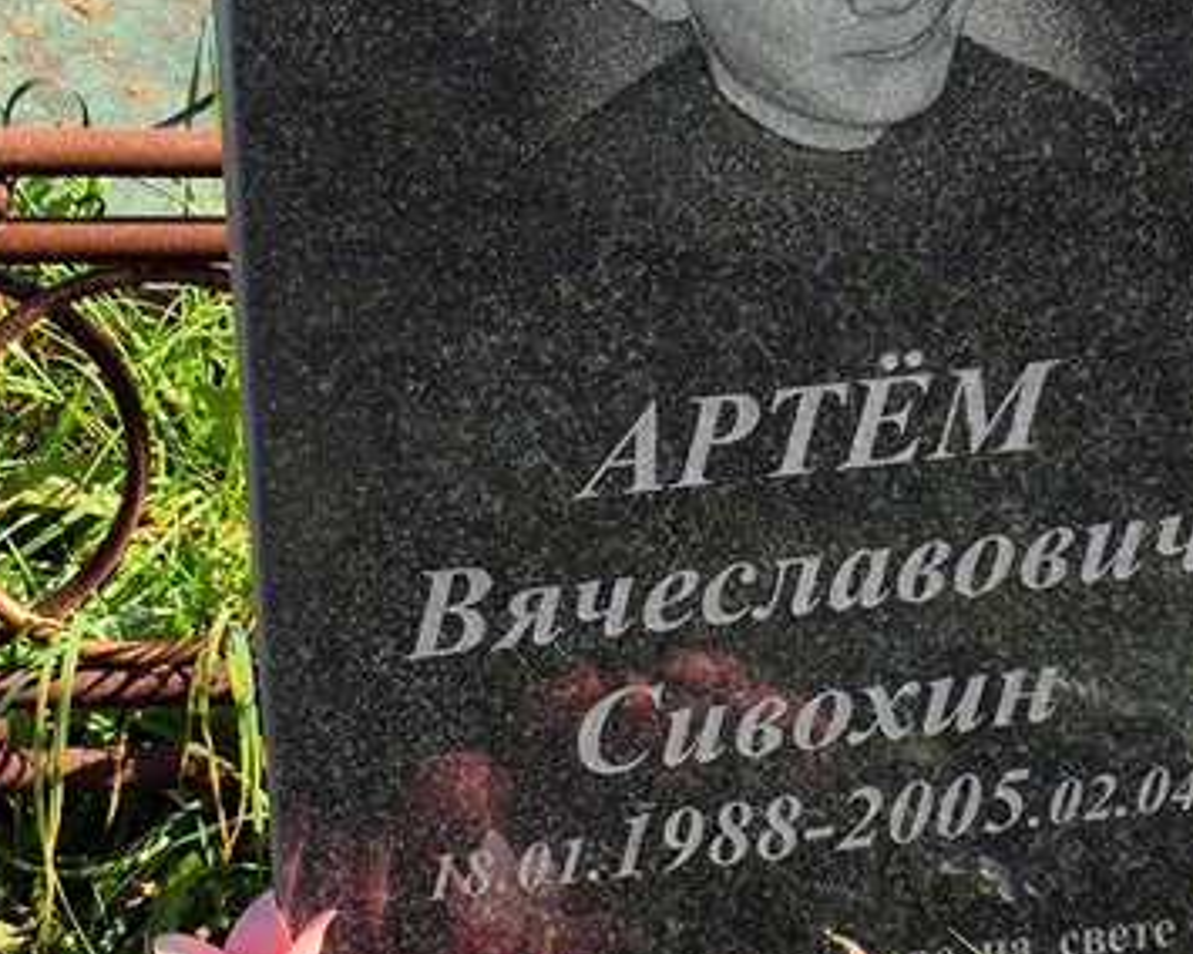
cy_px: 507
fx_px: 3884
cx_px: 596
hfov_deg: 17.5
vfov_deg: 14.0
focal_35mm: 110
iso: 50
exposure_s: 1/901
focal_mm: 4.71
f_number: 1.7
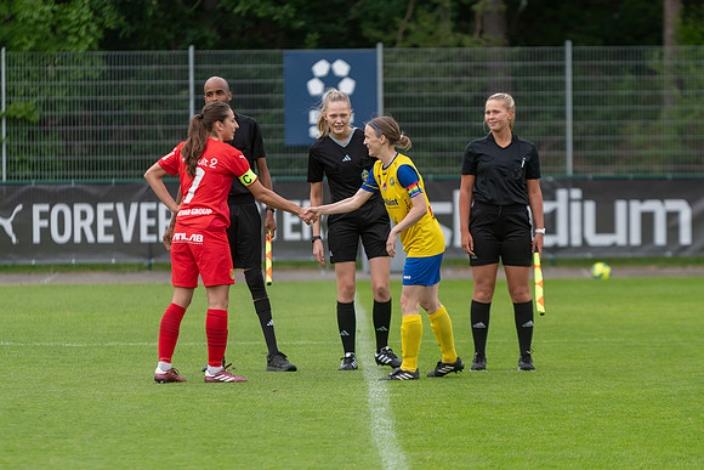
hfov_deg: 6.8
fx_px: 5969
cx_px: 352
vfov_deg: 4.5
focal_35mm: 305
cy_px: 235
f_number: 3.2
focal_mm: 200
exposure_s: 1/1250
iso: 360
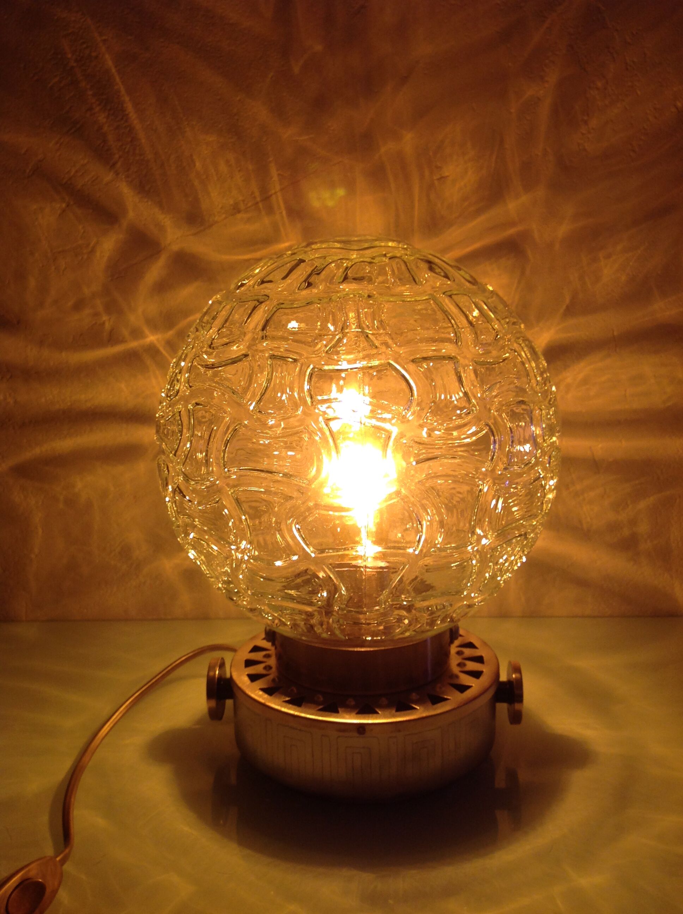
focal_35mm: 35
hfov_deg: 40.6
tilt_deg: -10.9
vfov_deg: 52.7
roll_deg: +2.3
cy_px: 457
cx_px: 342
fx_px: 923
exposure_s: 1/33
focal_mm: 4.28
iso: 64
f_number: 2.4
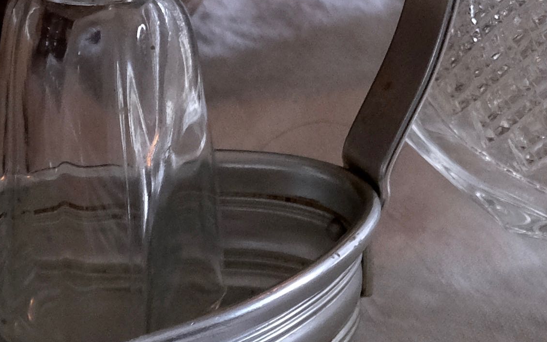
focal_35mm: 449
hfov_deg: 4.7
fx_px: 6693
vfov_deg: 2.9
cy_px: -175
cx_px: 658
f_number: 6.4
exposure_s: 1/125
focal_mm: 55
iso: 2500
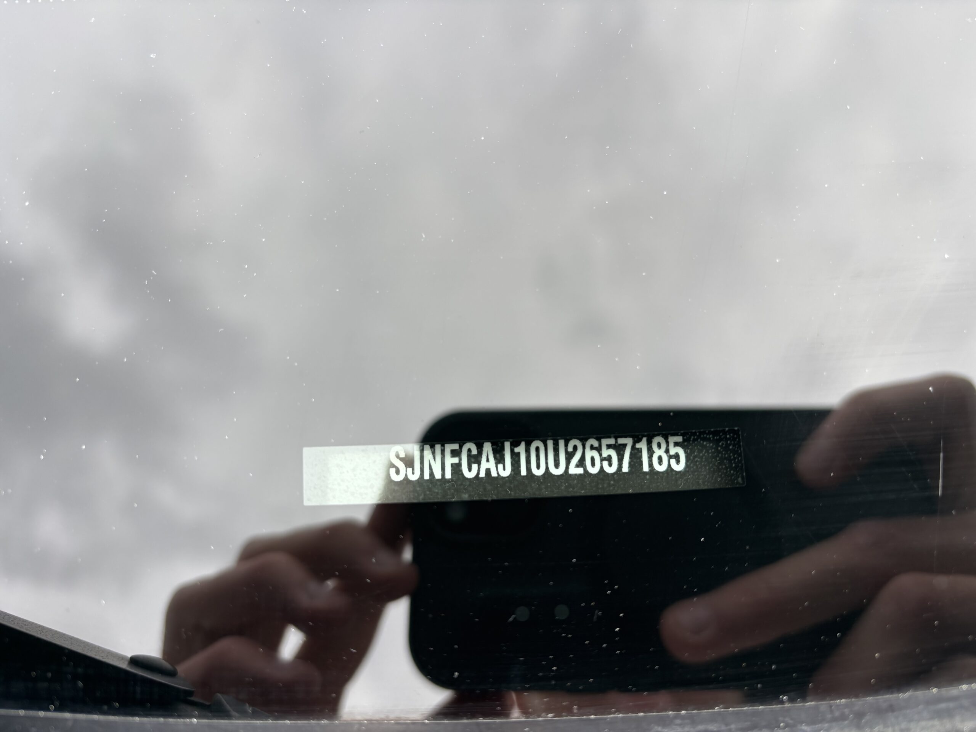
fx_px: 733
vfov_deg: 53.1
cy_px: 366
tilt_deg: -46.5
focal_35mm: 26
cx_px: 488
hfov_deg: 67.3
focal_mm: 5.96
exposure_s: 1/217
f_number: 1.6
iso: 40
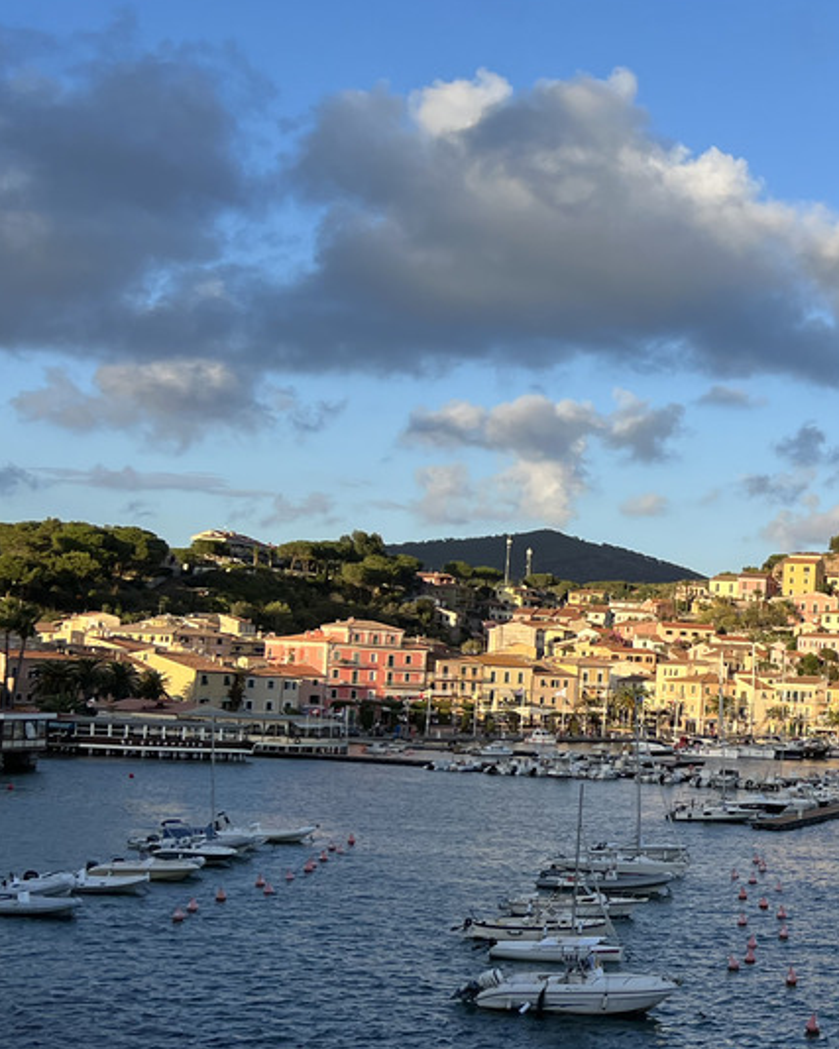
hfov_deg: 24.1
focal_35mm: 57
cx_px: 1016
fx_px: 1770
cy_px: 603
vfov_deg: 33.0
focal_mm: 5.7
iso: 50
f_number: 1.5
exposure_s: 1/2632
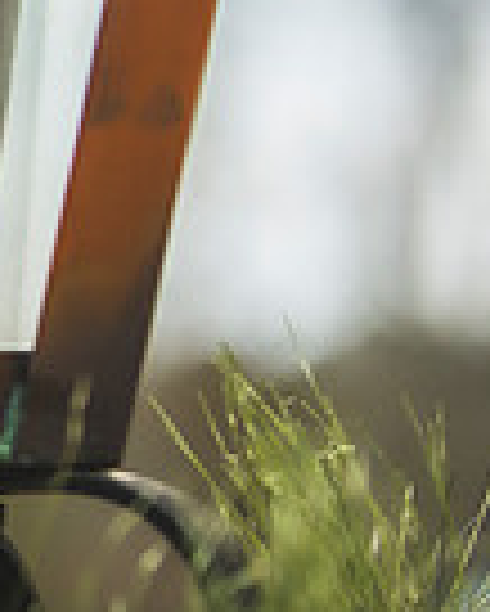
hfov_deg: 4.6
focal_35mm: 330
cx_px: -741
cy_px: 200
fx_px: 5975
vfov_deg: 5.9
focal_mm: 80
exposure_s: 1/2000
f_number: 2.8
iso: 200
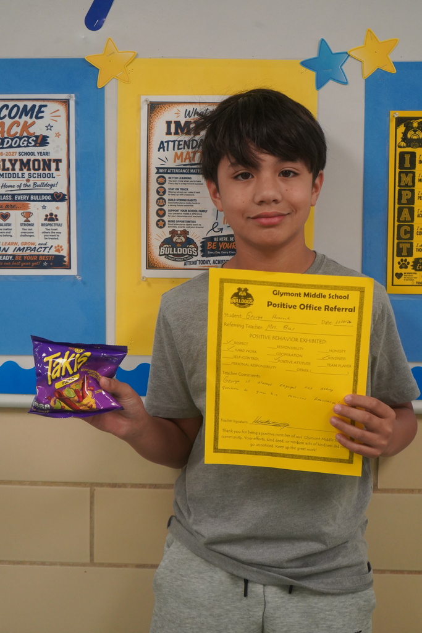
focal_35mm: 70
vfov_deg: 28.8
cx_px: 211
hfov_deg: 19.5
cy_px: 316
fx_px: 1230
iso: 2500
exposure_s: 1/160
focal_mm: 70
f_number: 5.6
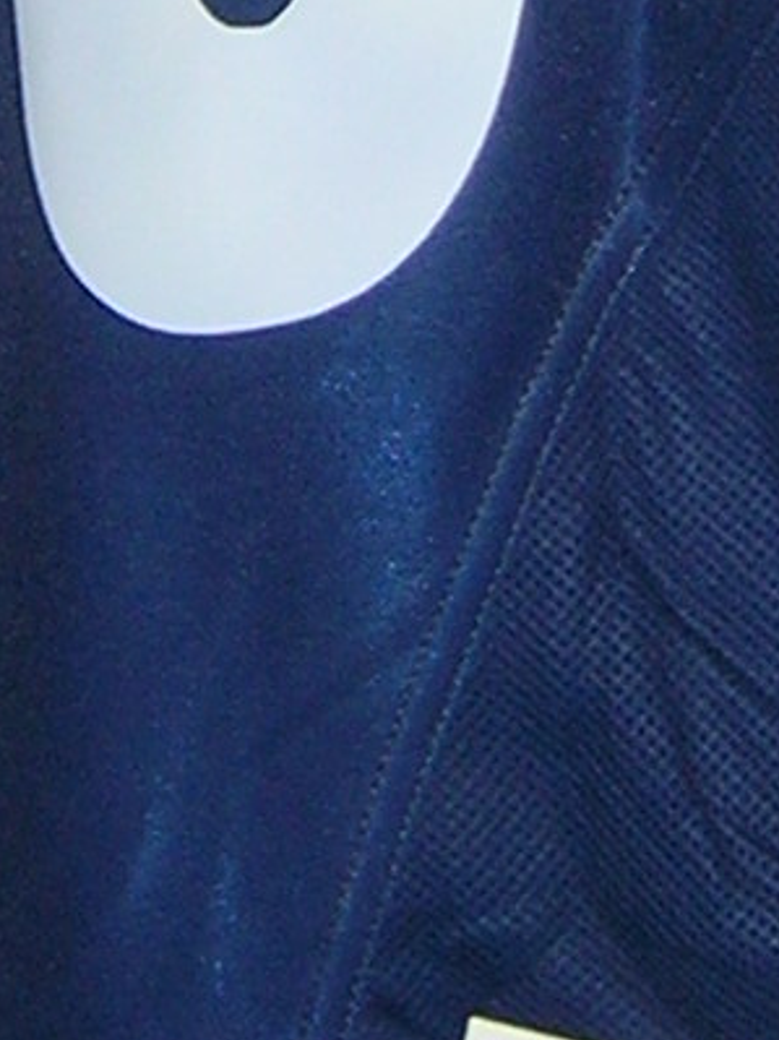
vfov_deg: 8.6
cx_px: -141
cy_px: -753
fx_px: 6635
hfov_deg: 6.7
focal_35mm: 221
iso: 50
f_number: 2.9
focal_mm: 5.7
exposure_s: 1/60.1
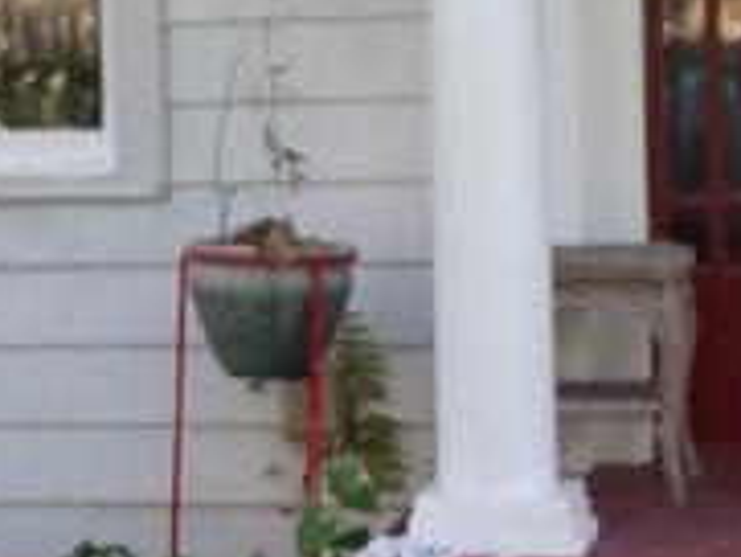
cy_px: 180
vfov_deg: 10.9
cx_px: 106
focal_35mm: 136
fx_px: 2913
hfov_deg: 14.4
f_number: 3.3
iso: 80
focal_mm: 4.3
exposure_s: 1/150
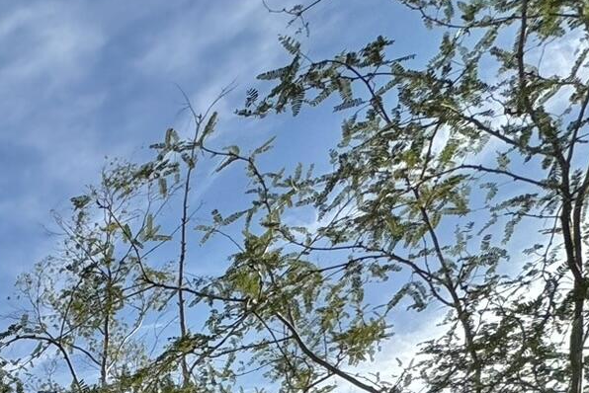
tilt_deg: +2.4
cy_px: 731
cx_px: -379
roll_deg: -1.1
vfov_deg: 19.3
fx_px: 818
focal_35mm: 50
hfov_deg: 24.9
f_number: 2.2
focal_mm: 2.22
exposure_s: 1/1477
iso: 50
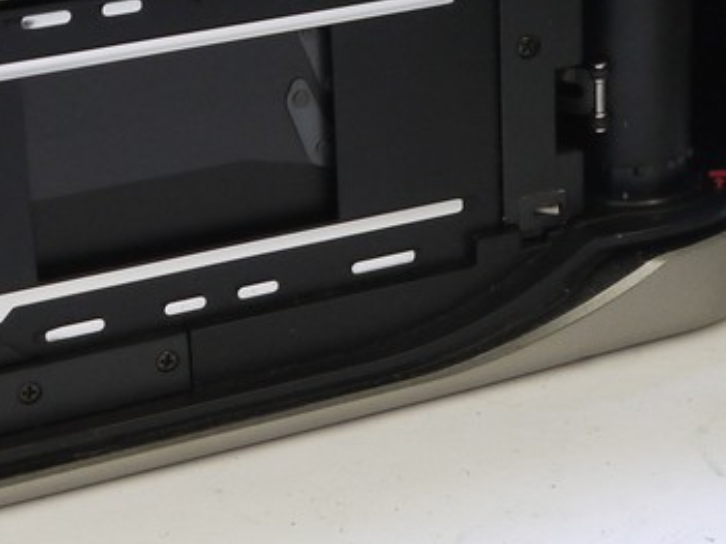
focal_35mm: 123
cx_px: 602
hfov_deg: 15.9
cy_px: 85
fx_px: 2579
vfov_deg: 12.0
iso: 400
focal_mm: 18
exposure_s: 1/10
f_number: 10
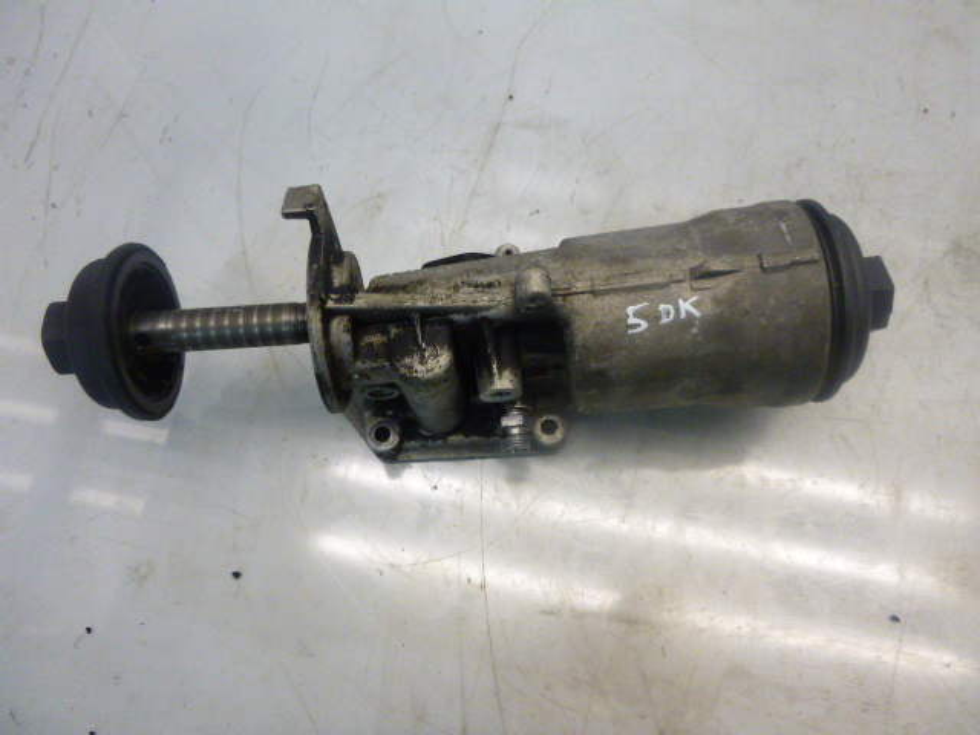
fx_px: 708
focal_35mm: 25
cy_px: 368
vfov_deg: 54.9
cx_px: 490
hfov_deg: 69.4
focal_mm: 4.5
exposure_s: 1/60
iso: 400
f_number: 3.9
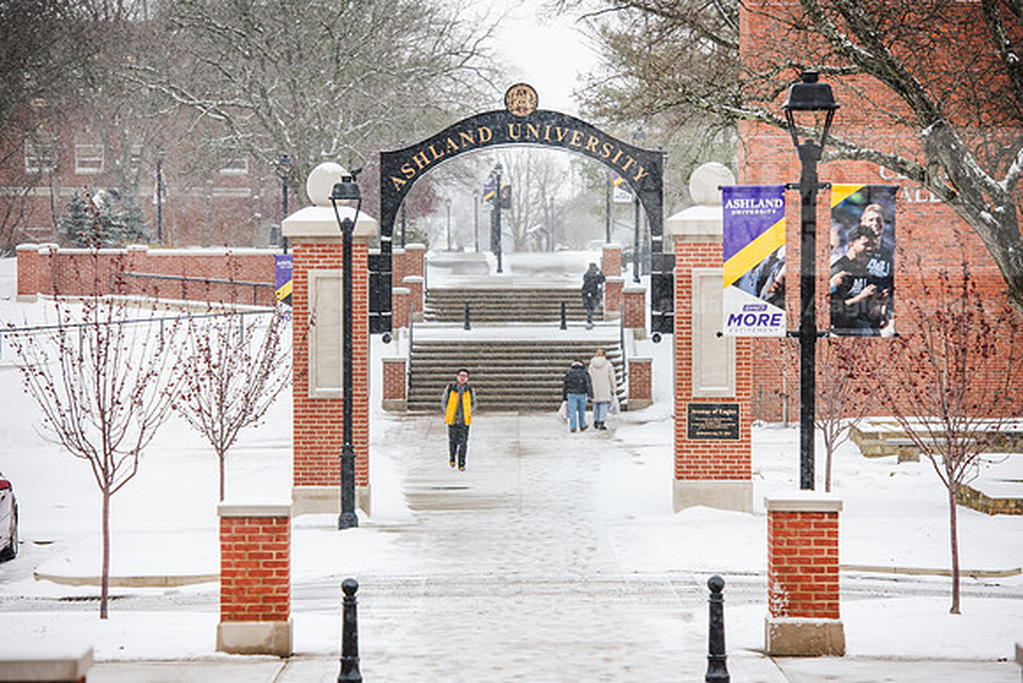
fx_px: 3979
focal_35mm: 140
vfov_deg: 9.8
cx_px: 512
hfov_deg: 14.7
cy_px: 342
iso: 320
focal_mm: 140
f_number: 4.5
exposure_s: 1/160
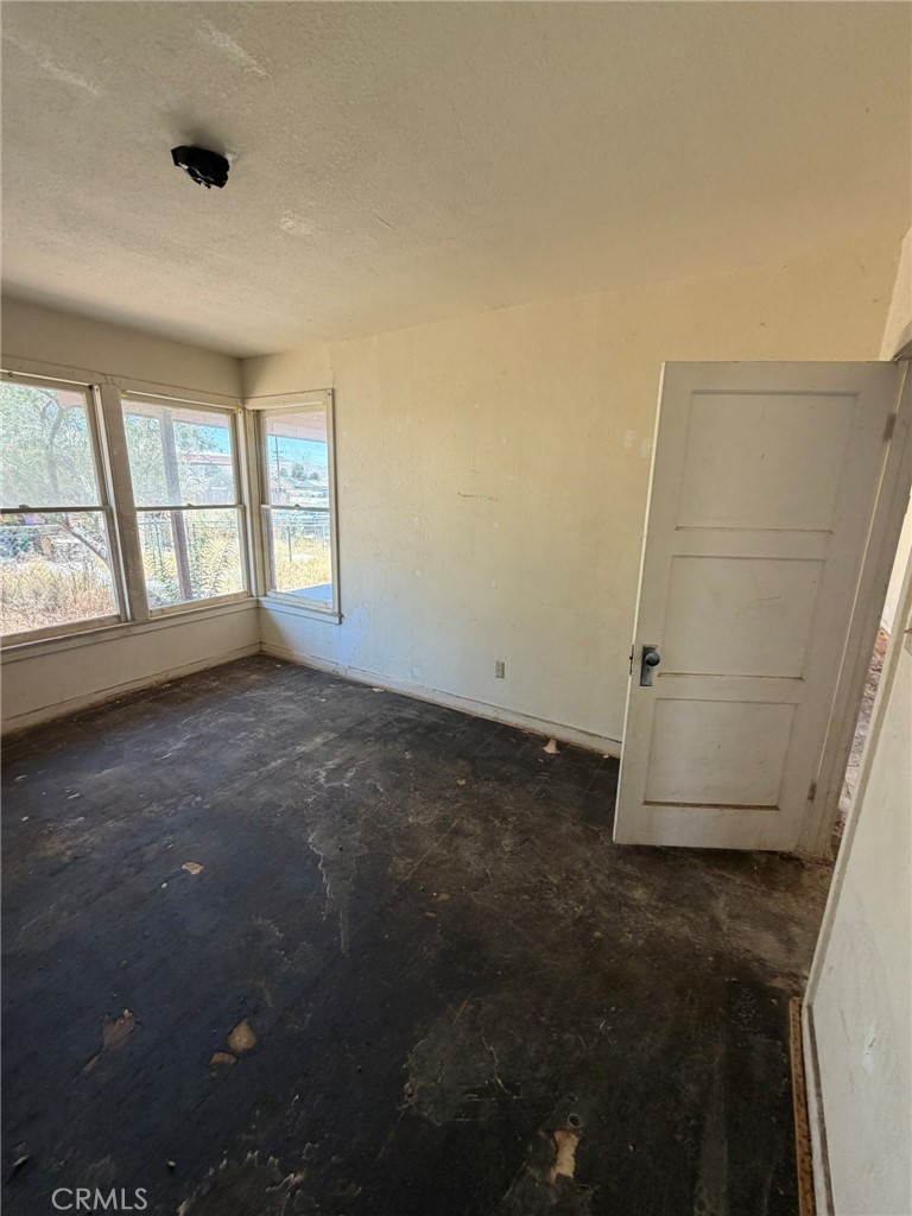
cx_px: 456
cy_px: 608
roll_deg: -0.3
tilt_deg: -12.3
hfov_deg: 85.7
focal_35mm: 14
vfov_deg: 102.1
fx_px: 492
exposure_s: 1/121
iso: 160
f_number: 2.2
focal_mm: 2.22
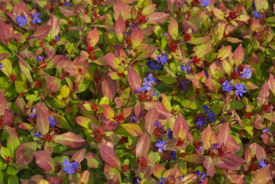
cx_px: 138
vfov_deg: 16.6
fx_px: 630
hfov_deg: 24.6
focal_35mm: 82
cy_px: 92
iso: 100
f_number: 5.6
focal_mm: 55
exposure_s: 1/250
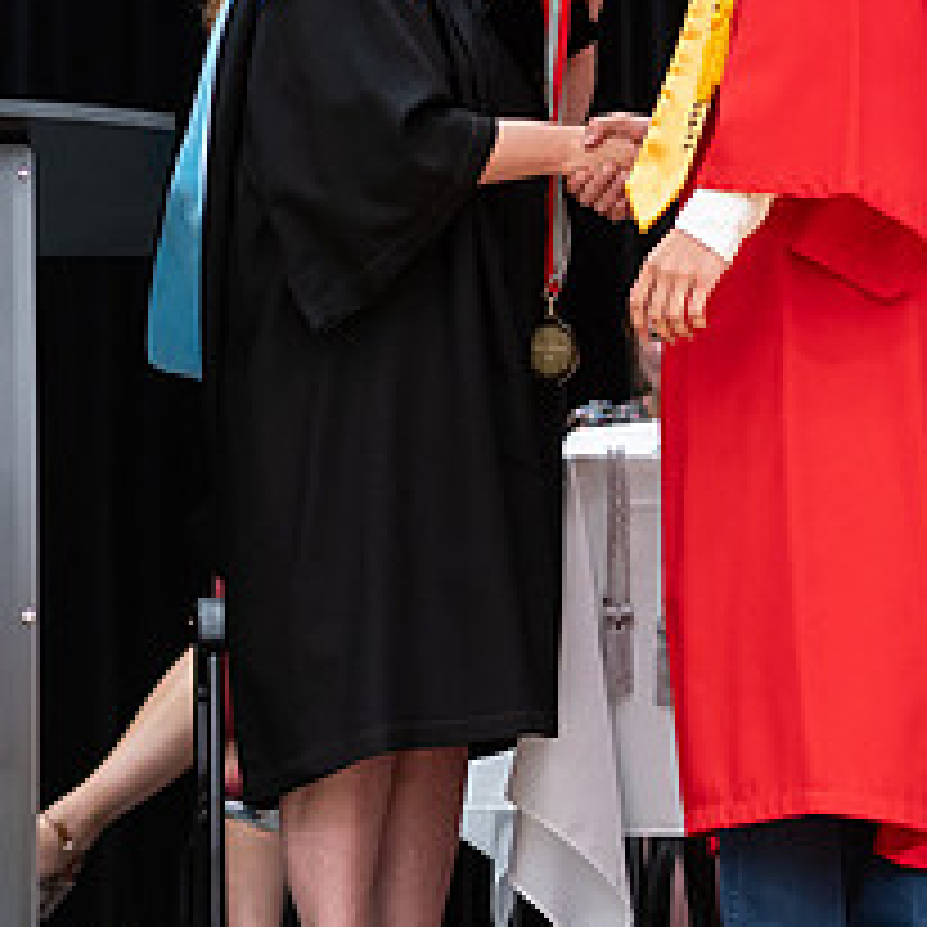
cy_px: 501
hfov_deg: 6.6
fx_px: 7968
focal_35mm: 263
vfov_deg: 6.7
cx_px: 184
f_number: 2.8
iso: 1000
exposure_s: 1/200
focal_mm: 85
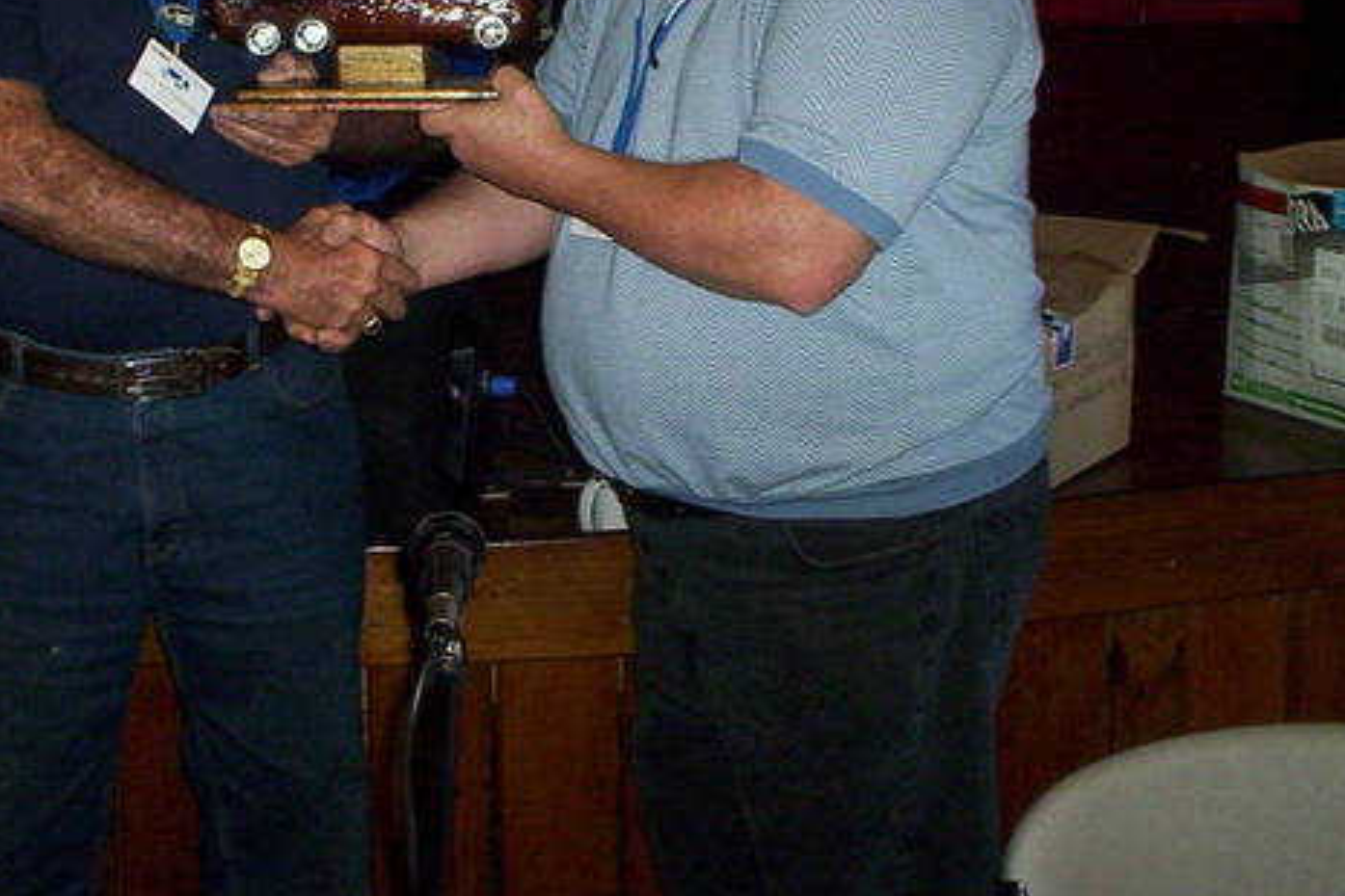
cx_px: 445
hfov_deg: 29.0
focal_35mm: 69
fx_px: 2578
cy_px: 212
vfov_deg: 19.6
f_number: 4.5
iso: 140
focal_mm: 4.99
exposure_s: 1/60
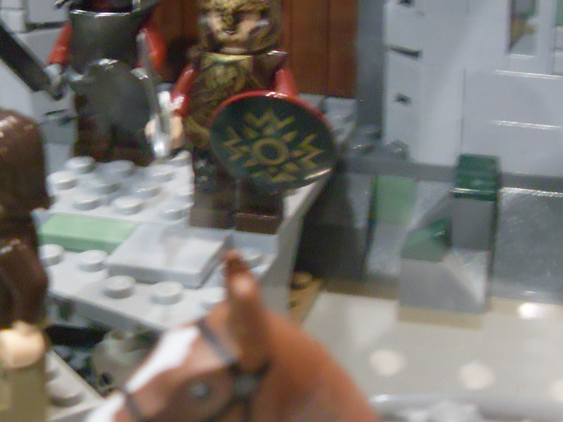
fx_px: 1252
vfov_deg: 19.1
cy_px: 250
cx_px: 323
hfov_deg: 25.3
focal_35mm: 77
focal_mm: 6.3
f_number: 2.8
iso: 200
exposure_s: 1/4
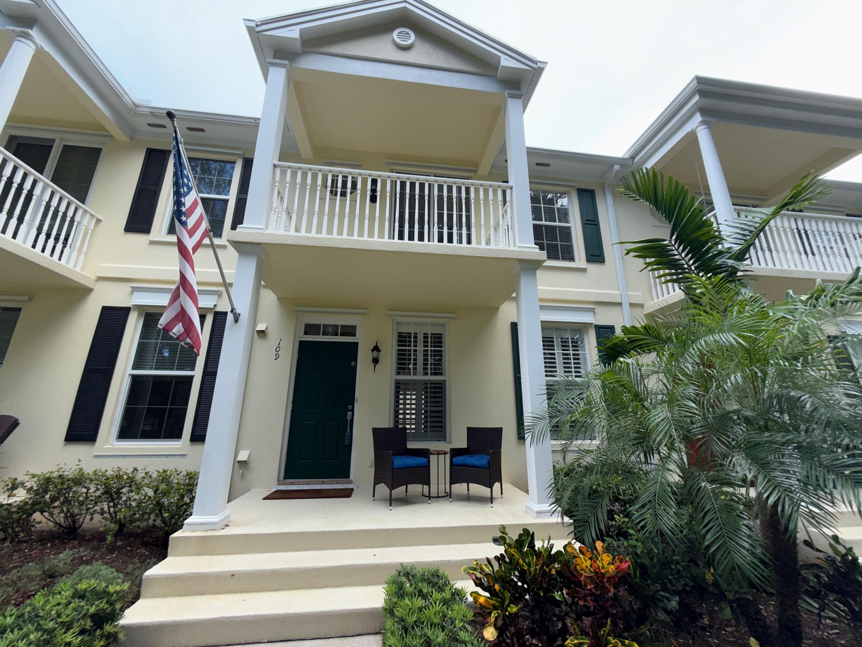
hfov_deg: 102.1
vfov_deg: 85.7
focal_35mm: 14
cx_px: 431
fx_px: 349
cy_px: 324
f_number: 2.2
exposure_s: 1/122
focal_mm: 2.22
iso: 25
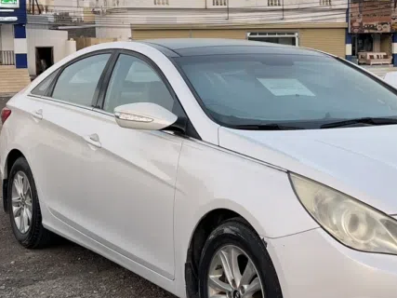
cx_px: 277
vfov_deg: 36.7
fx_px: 447
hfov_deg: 46.8
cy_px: 129
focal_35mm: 39
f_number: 1.5
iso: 50
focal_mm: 5.7
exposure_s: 1/448
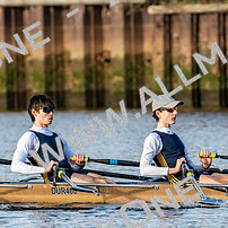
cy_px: 172
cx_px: 168
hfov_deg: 1.9
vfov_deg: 1.9
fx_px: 6759
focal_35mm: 907
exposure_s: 1/2000
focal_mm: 371
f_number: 6.3
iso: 1000
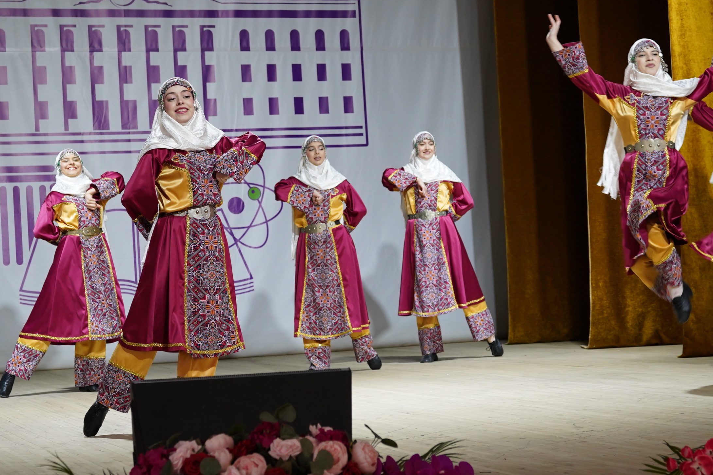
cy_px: 216
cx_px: 335
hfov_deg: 26.5
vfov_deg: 17.8
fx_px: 1516
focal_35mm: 77
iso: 1600
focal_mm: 42.3
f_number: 3.5
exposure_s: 1/160
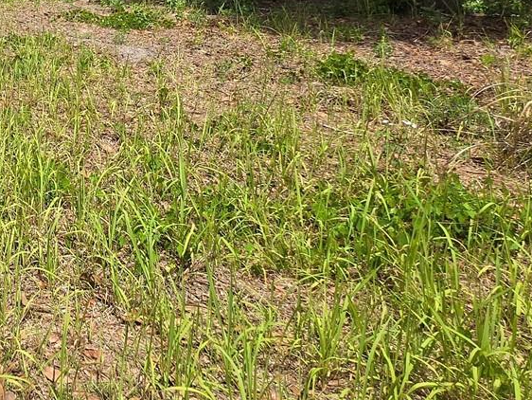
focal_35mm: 37
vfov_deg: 36.0
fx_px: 569
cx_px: -51
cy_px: 29
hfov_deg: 40.6
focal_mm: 1.7
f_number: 2.2
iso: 25
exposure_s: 1/1111
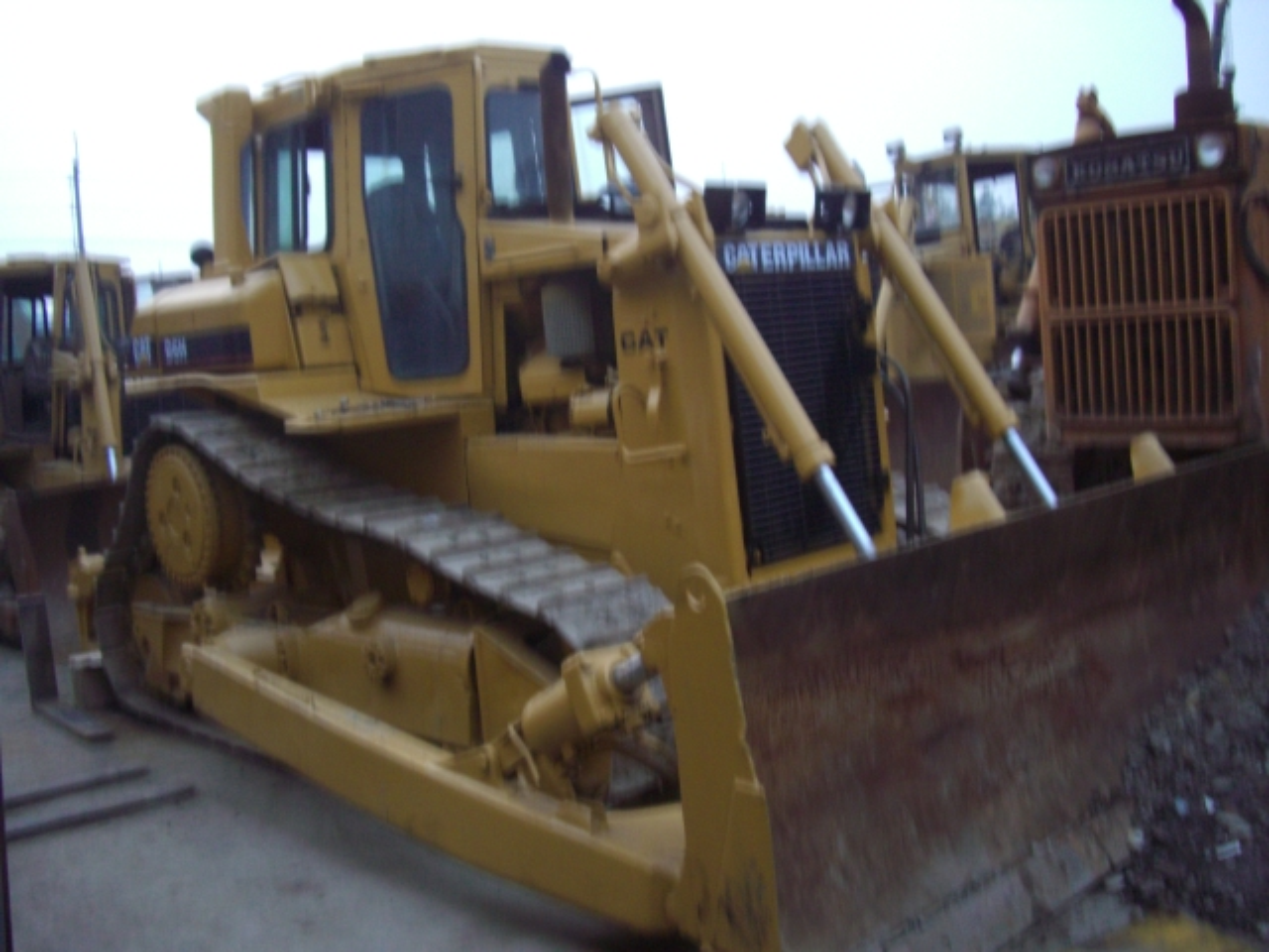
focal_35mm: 38
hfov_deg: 49.0
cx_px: 634
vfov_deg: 37.7
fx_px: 1393
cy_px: 476
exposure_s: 1/8
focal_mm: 7.9
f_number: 2.8
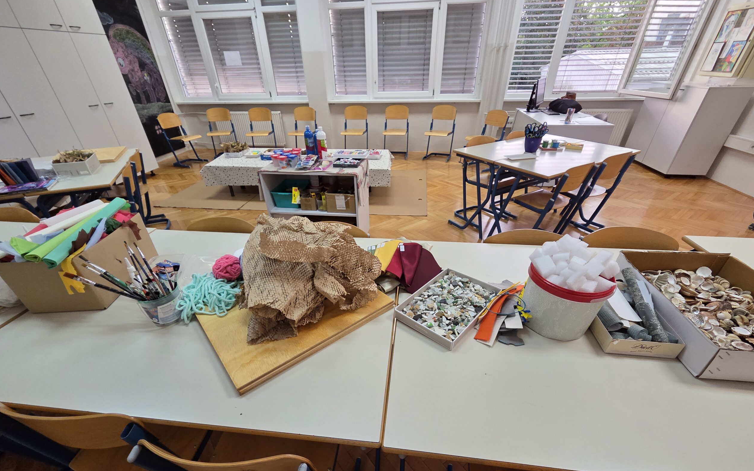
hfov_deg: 105.3
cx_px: 376
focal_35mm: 14
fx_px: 288
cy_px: 278
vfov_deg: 77.9
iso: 200
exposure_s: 1/100
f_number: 2.2
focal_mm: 2.2
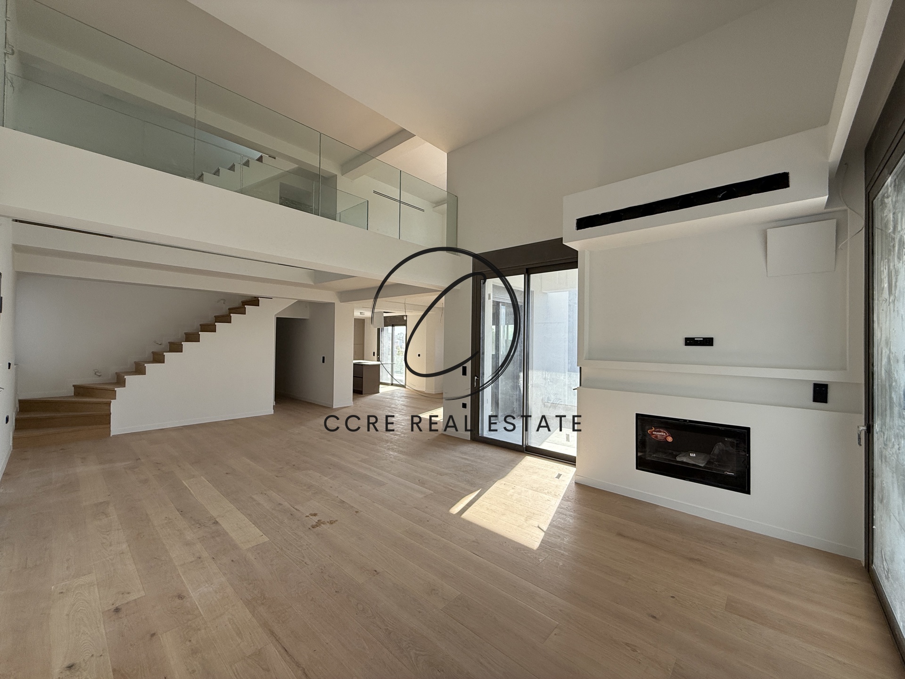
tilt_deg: +0.6
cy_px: 340
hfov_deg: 102.1
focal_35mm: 14
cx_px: 452
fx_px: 366
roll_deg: -0.9
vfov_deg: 85.7
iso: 64
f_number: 2.2
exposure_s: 1/282
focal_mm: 2.22
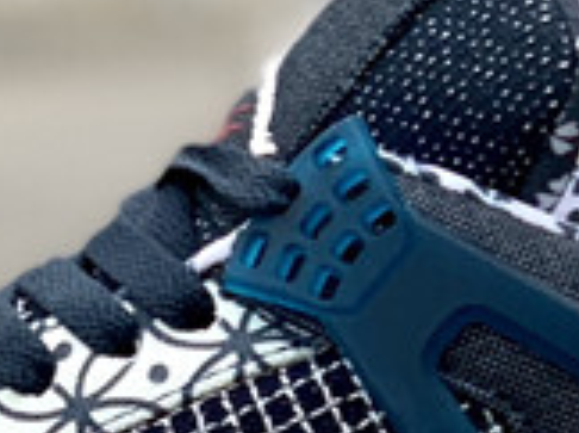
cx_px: 179
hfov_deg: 7.3
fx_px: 4560
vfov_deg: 5.4
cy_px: 435
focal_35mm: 273
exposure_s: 1/122
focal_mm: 6
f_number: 2.4
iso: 50
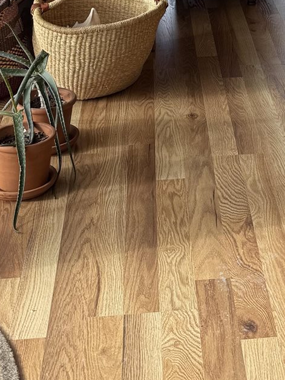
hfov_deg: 16.2
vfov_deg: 19.8
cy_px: -164
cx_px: 334
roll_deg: -1.6
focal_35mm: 88
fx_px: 966
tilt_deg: -5.5
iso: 80
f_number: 1.78
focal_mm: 6.76
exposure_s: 1/473
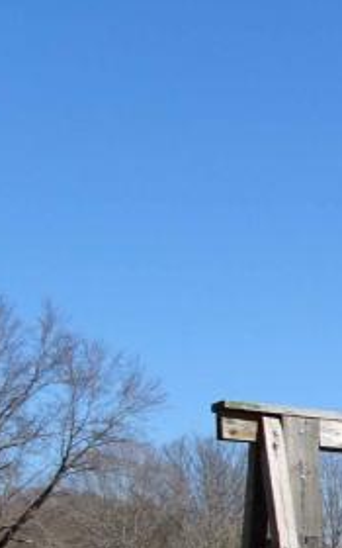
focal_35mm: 93
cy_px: 714
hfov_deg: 11.2
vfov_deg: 20.4
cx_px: 885
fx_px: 1387
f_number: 3.5
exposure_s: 1/800
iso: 80
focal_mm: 4.1
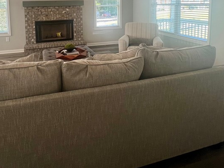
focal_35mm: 25
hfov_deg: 68.4
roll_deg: +1.7
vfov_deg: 49.6
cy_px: 21
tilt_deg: -5.8
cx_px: 85
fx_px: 162
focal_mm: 1.57
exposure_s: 1/120
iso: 160
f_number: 1.8
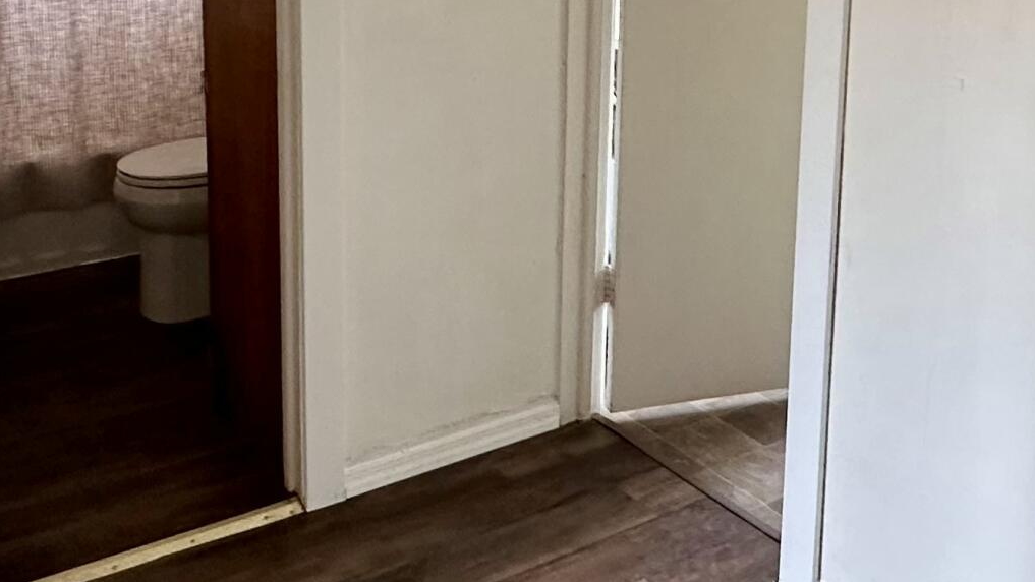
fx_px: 1235
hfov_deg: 45.3
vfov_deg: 25.1
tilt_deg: -6.6
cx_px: 613
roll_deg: -1.9
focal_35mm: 45
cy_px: -13
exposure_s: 1/67
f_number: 2.2
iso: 320
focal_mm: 2.22
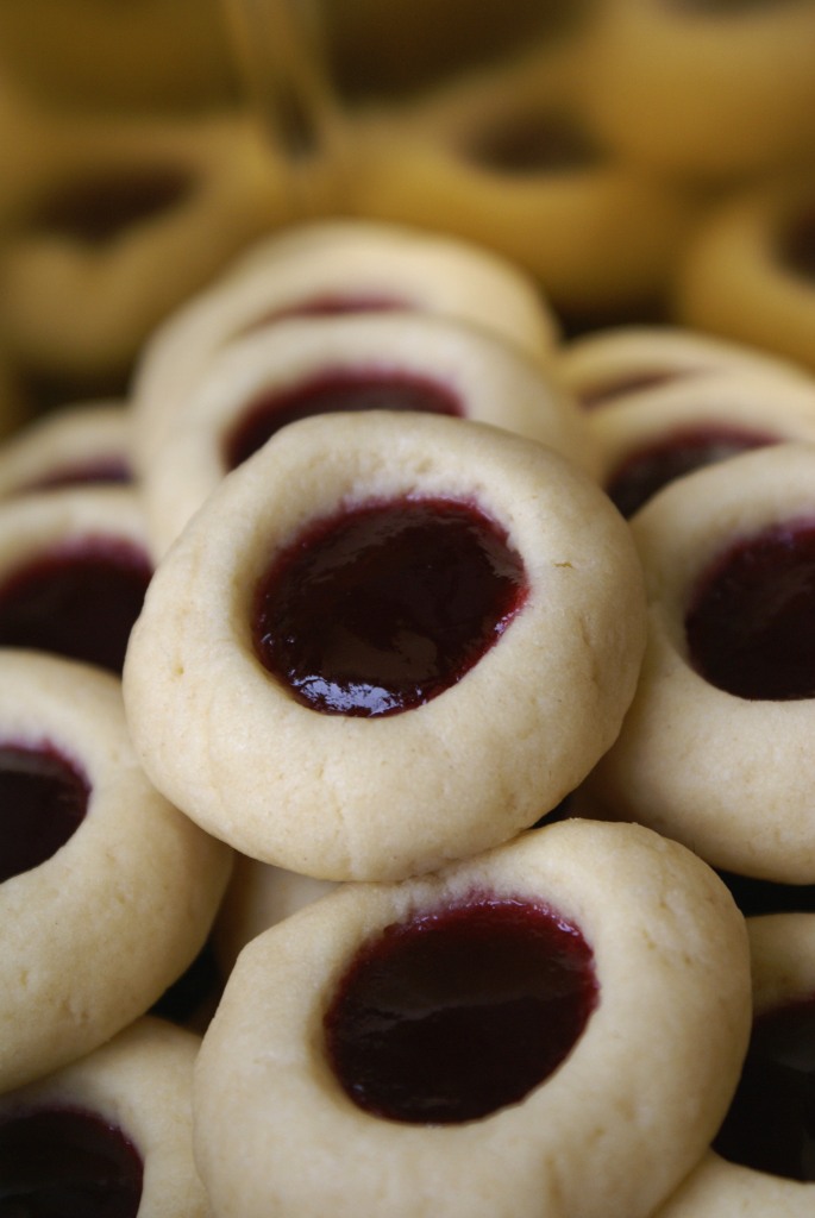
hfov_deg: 15.2
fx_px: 3049
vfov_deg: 22.6
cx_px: 408
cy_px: 609
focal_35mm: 90
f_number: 6.3
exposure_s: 1/100
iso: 320
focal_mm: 60
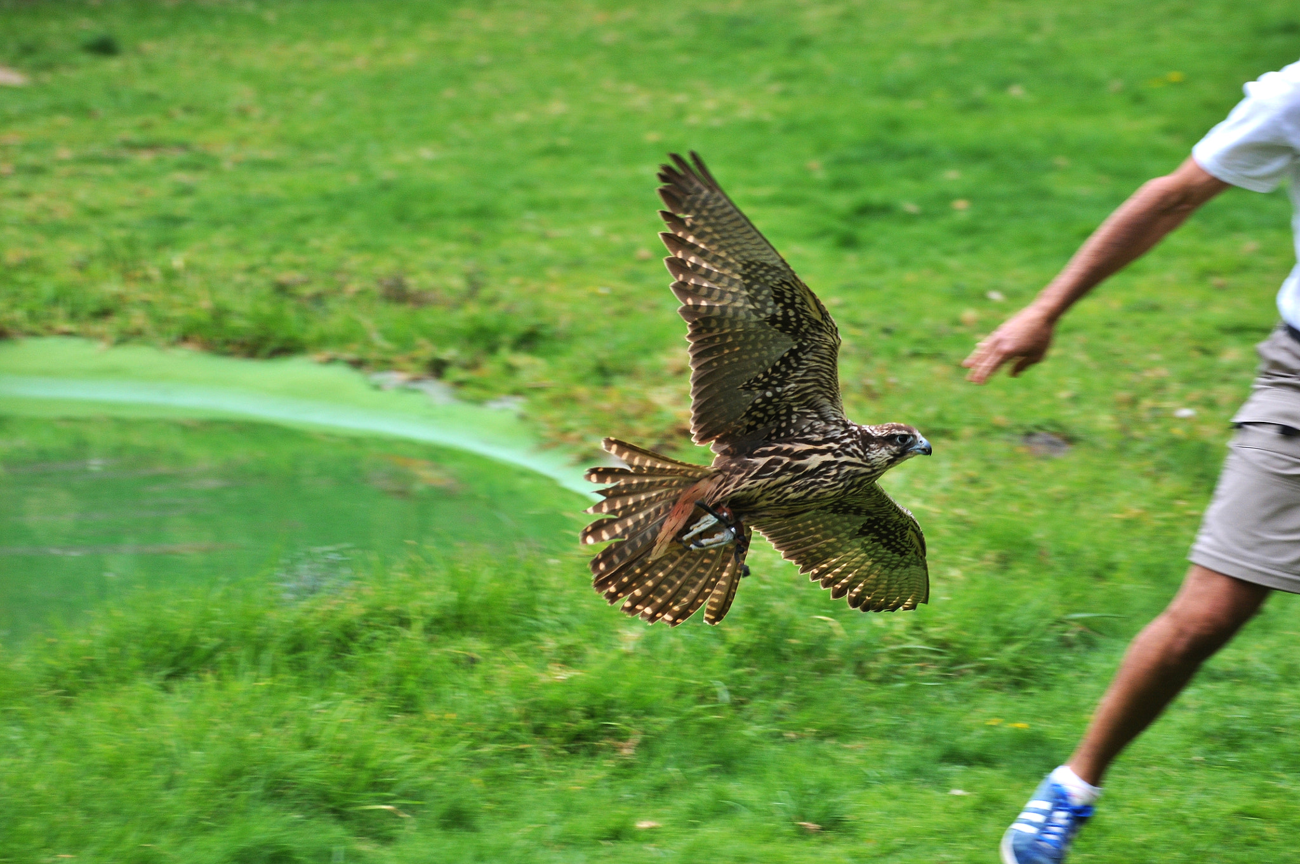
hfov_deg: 9.5
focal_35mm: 218
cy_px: 432
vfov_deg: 6.3
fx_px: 7844
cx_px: 650
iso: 280
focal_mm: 145
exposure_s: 1/640
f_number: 4.8
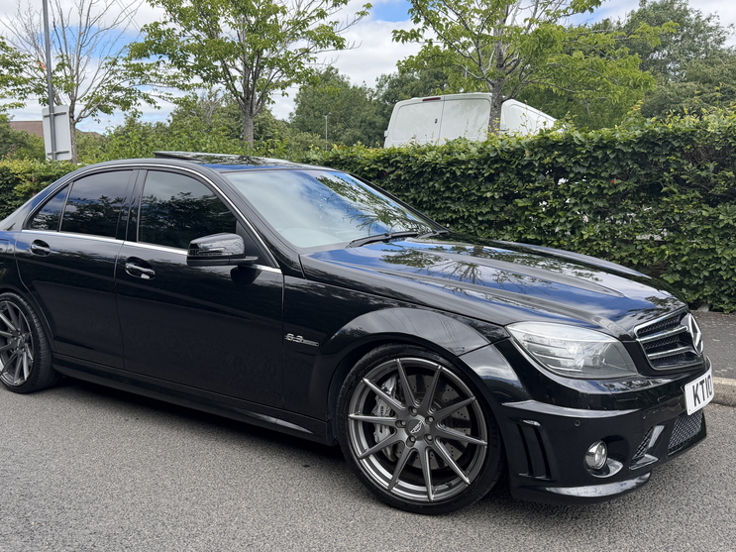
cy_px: 278
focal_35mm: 31
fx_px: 659
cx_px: 333
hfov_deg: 58.3
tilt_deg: -7.4
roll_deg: +0.8
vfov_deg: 45.4
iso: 100
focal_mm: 6.76
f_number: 1.78
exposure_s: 1/2169
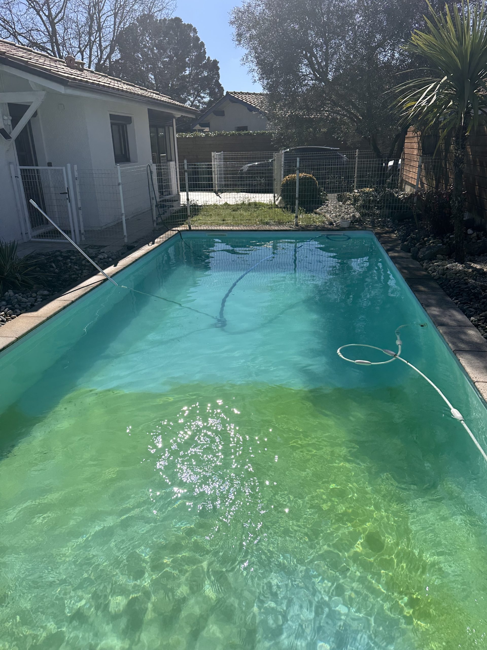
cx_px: 244
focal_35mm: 24
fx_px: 450
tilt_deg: -21.8
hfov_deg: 56.8
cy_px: 325
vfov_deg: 71.6
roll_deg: -0.3
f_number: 1.78
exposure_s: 1/7576
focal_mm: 6.86
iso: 80
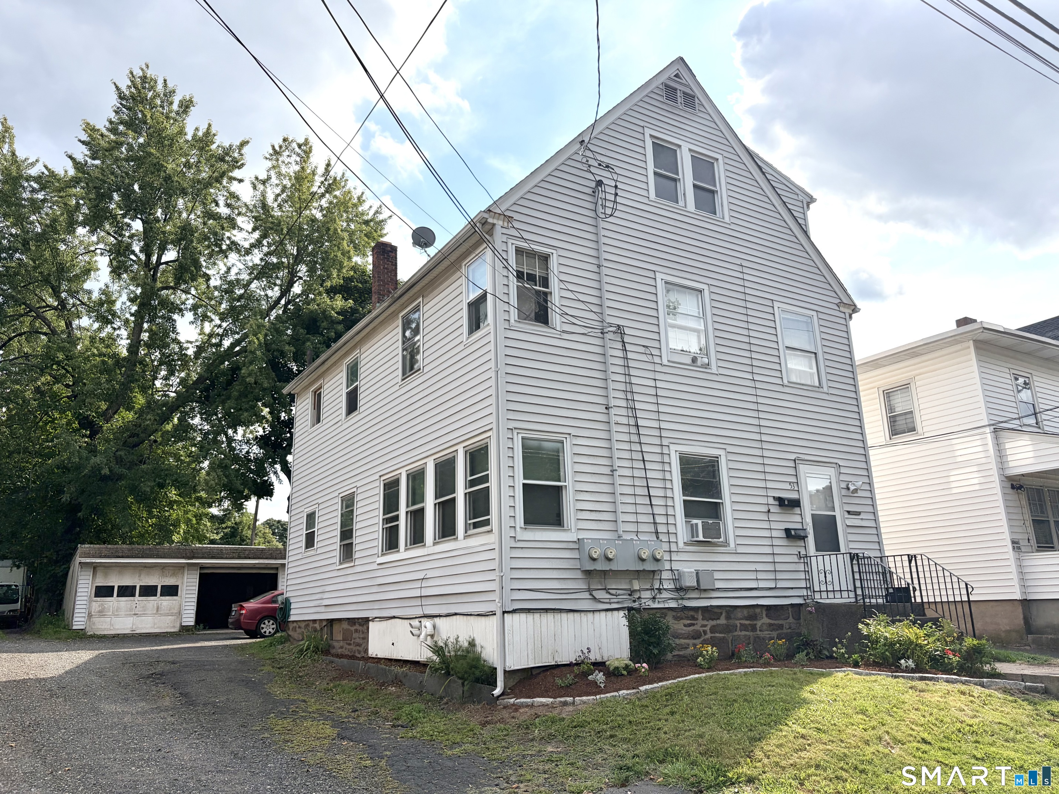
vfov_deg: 53.1
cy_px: 397
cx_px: 530
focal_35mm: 26
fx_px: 795
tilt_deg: +16.4
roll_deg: +1.8
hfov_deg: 67.3
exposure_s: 1/6329
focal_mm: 5.96
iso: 64
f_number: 1.6
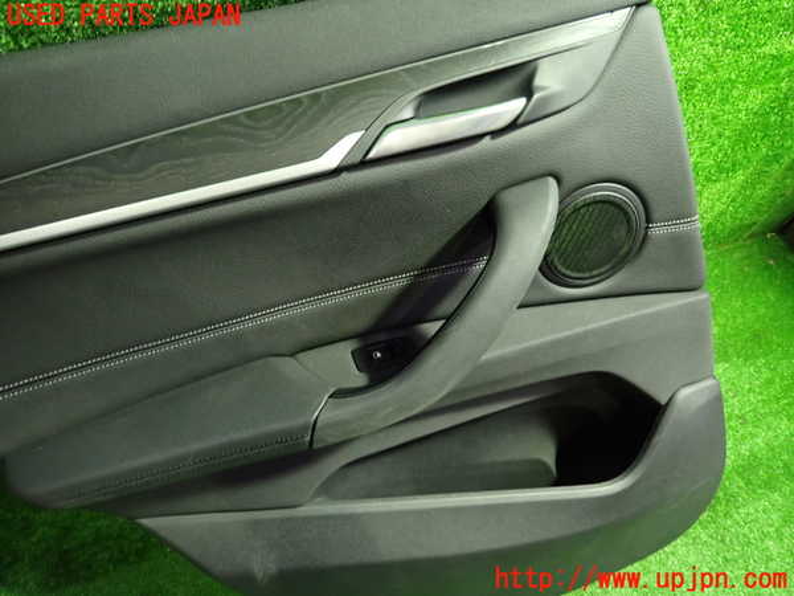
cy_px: 298
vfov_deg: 54.9
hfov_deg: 69.4
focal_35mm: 25
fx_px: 573
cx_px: 397
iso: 500
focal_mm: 4.5
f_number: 2
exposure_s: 1/30
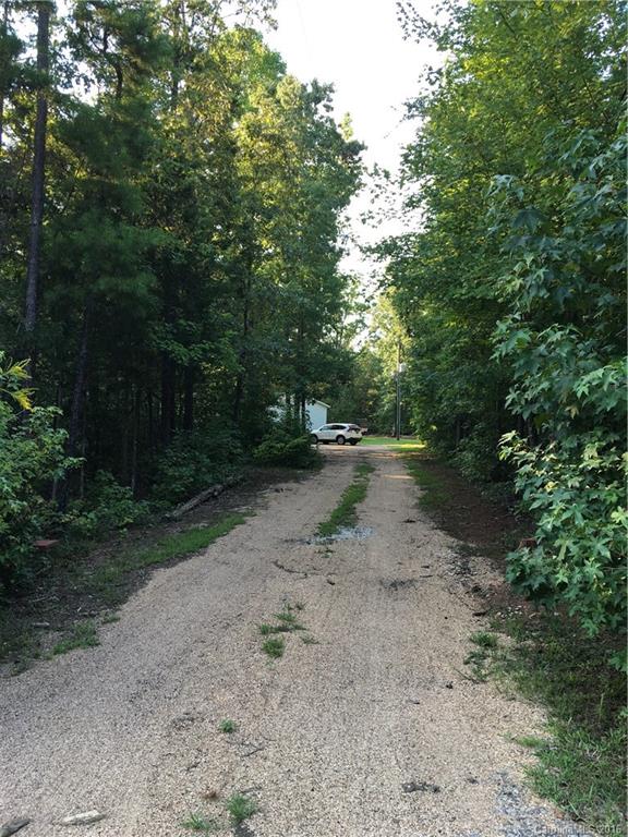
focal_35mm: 29
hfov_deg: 48.2
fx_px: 701
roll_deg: -1.4
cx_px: 314
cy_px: 418
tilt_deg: +2.0
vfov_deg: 61.7
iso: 25
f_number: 2.2
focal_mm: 4.15
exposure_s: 1/120
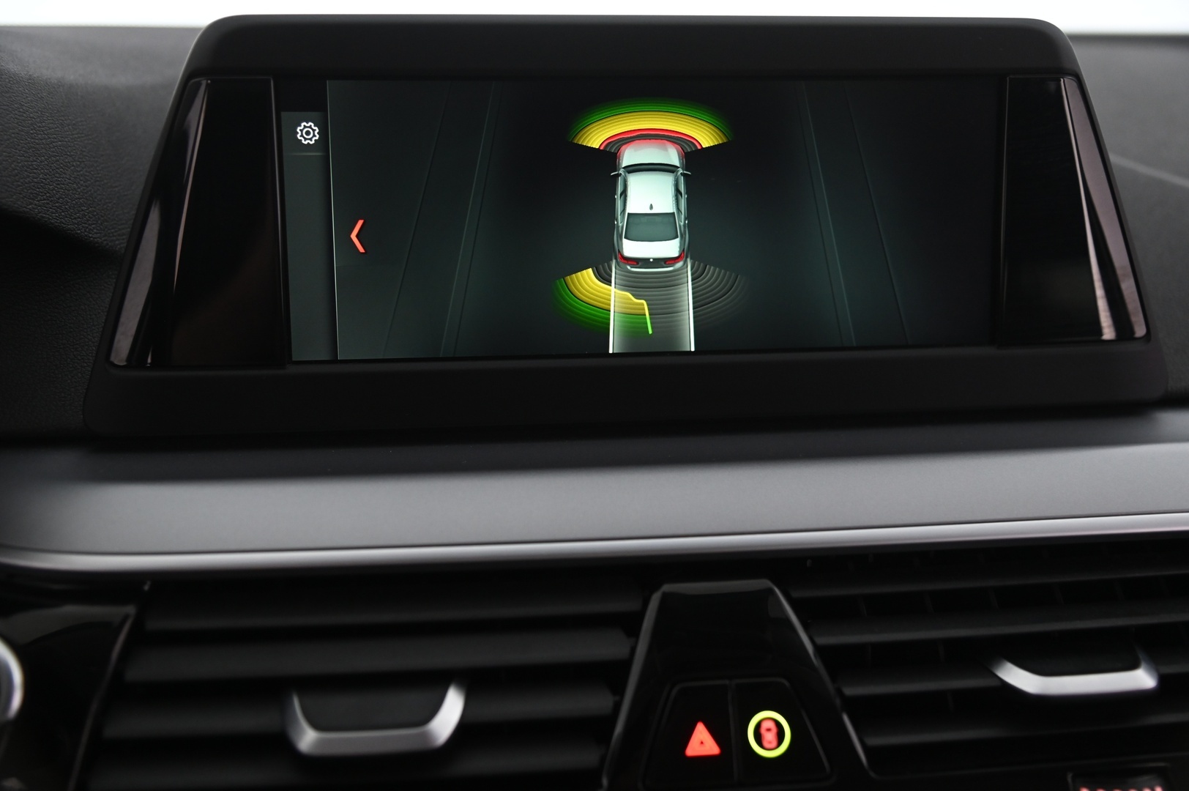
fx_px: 1452
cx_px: 594
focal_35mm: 44
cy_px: 396
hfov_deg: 44.5
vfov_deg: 30.5
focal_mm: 44
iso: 2000
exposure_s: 1/30
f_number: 4
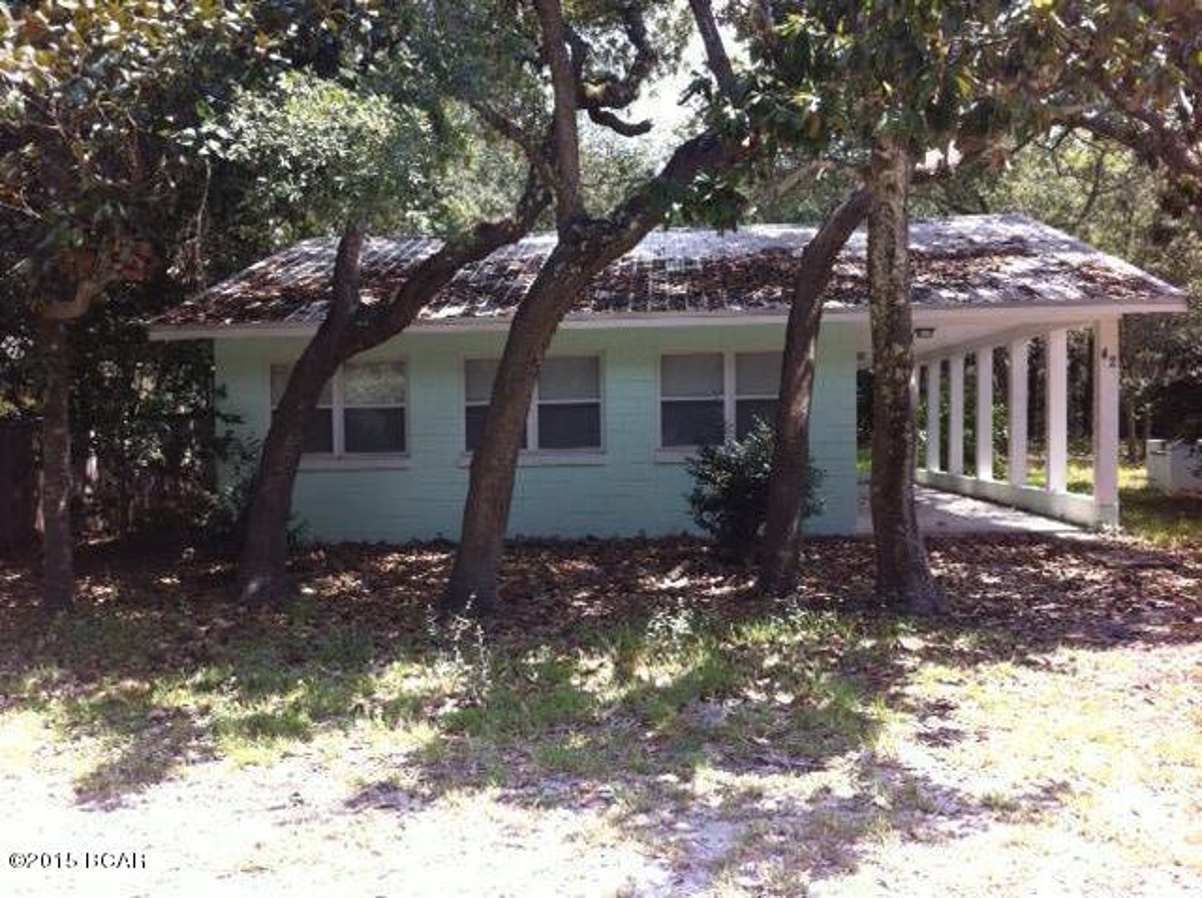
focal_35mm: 35
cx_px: 601
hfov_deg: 52.7
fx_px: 1214
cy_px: 449
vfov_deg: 40.6
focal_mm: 3.85
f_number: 2.8
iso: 80
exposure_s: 1/293
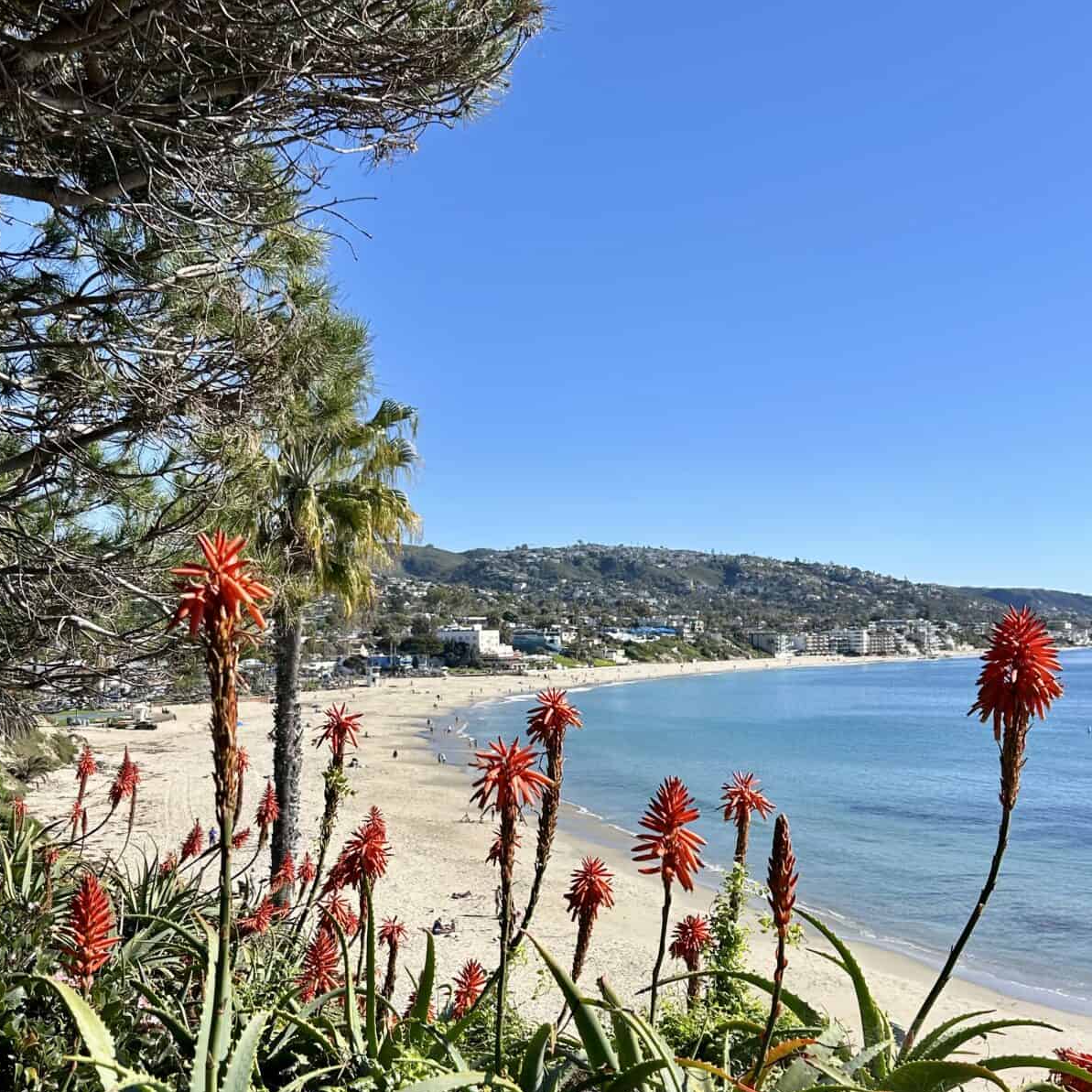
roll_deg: +0.7
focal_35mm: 37
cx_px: 499
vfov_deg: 44.7
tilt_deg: +0.2
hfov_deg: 44.9
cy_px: 643
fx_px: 1321
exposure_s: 1/3831
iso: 50
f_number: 1.5
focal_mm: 5.7
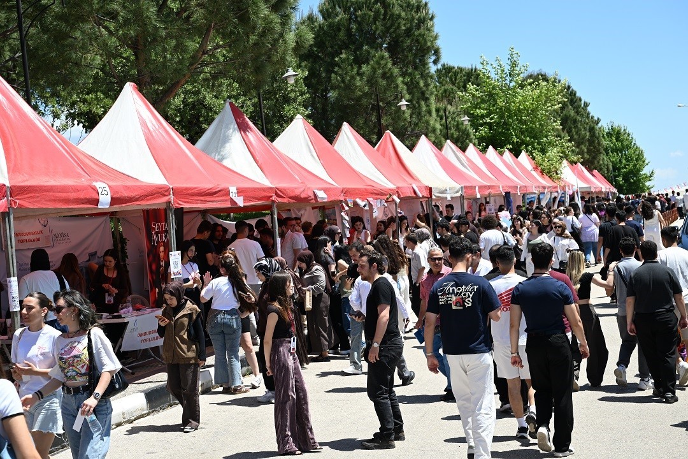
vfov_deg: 24.2
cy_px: 230
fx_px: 1070
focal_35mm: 56
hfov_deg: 35.6
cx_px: 344
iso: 100
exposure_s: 1/200
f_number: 8
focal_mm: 56
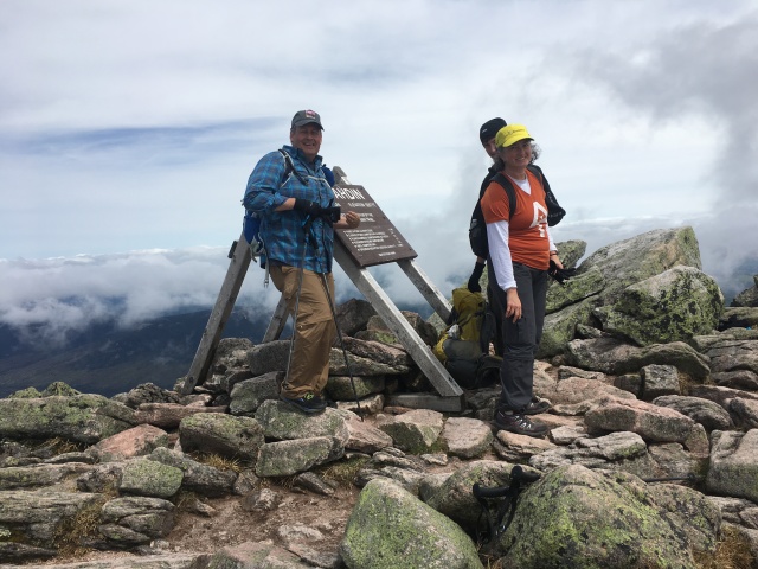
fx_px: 635
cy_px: 284
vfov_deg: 48.2
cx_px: 379
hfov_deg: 61.7
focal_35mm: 29
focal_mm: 4.15
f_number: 2.2
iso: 25
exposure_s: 1/2564
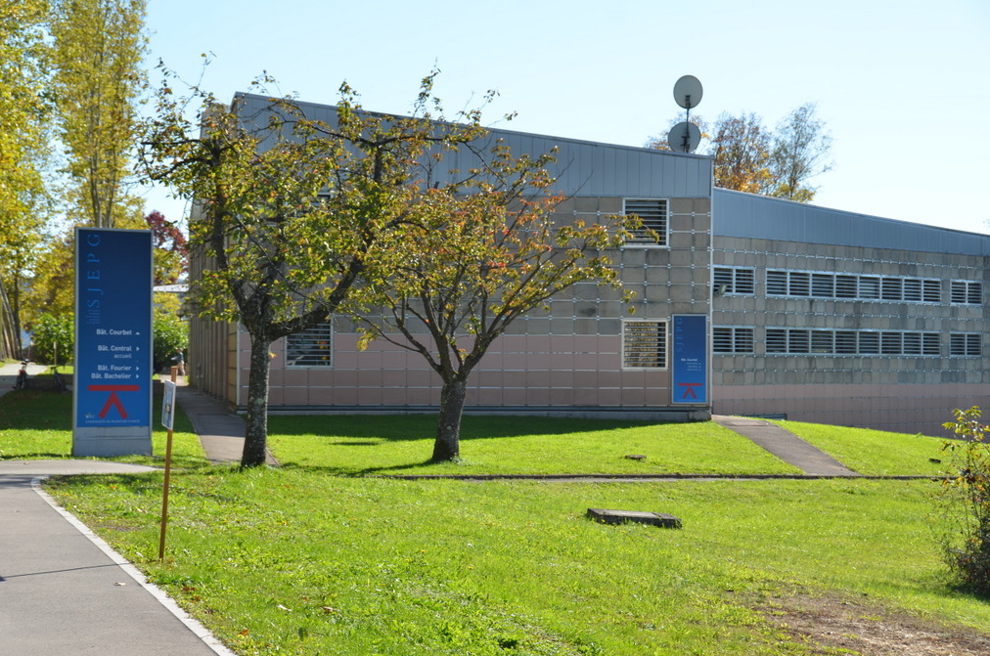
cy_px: 330
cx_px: 495
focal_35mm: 84
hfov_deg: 24.4
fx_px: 2292
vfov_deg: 16.3
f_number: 8
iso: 125
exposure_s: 1/250
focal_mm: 55
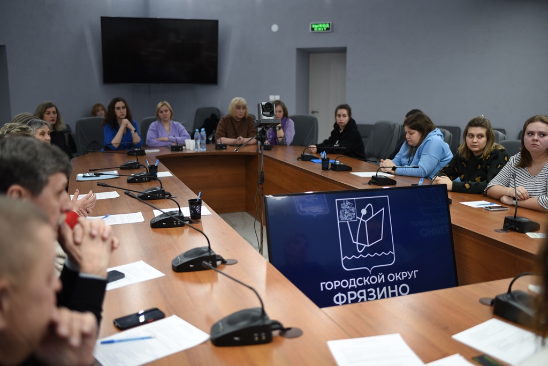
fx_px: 533
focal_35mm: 35
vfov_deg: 37.9
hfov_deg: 54.4
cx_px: 274
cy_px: 183
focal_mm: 35
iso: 400
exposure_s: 1/250
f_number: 1.8
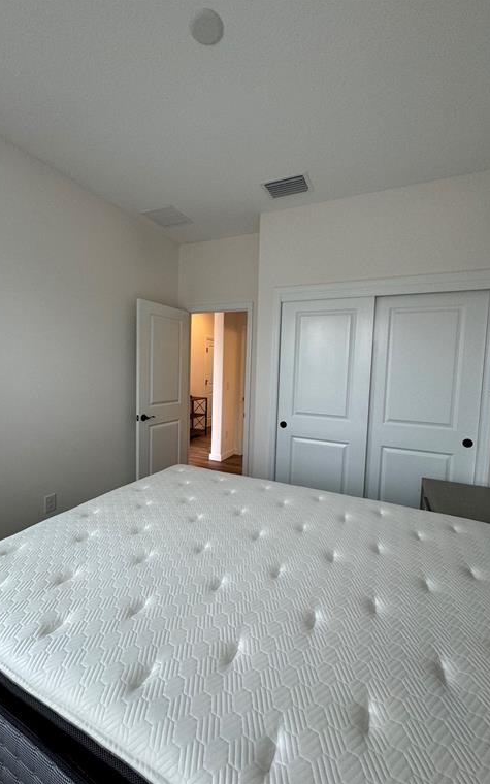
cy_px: 390
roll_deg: +0.4
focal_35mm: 15
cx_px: 236
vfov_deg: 101.5
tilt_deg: -3.7
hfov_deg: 74.8
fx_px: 320
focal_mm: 2.22
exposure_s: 1/120
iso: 160
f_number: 2.2
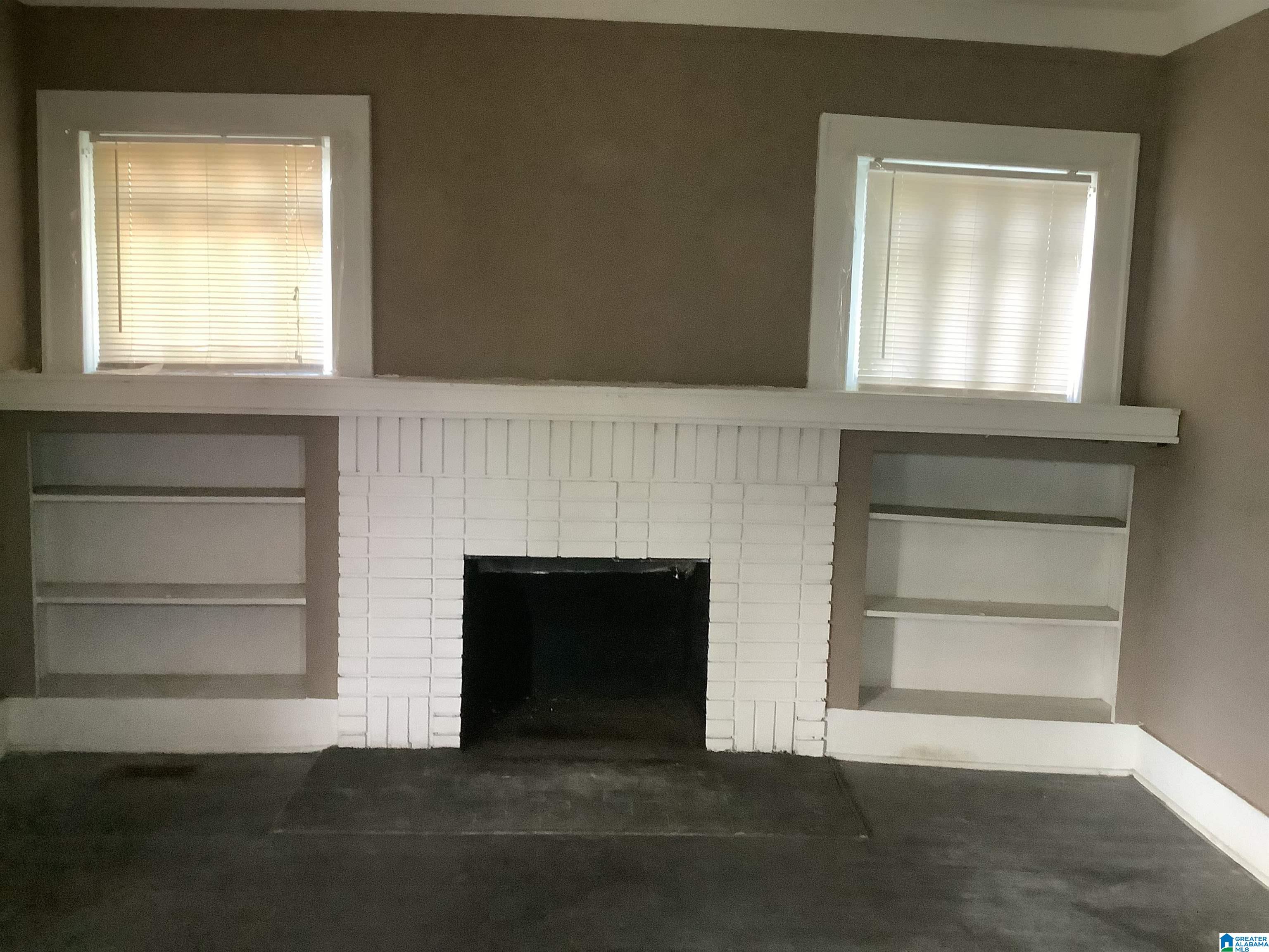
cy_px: 476
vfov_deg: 45.4
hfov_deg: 58.4
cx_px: 634
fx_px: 1136
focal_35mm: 31
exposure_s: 1/30
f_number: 2.4
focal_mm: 3.3
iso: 500
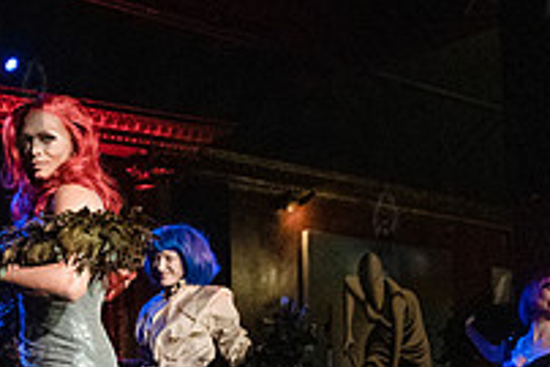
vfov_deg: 19.2
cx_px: 33
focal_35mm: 69
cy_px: 366
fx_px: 1055
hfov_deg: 27.9
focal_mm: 24
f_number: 3.5
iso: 5000
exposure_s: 1/320
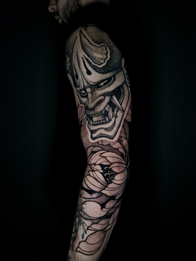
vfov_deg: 73.9
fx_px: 174
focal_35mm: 23
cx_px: 98
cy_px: 130
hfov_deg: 58.9
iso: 64
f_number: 1.8
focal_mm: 5.4
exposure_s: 1/100
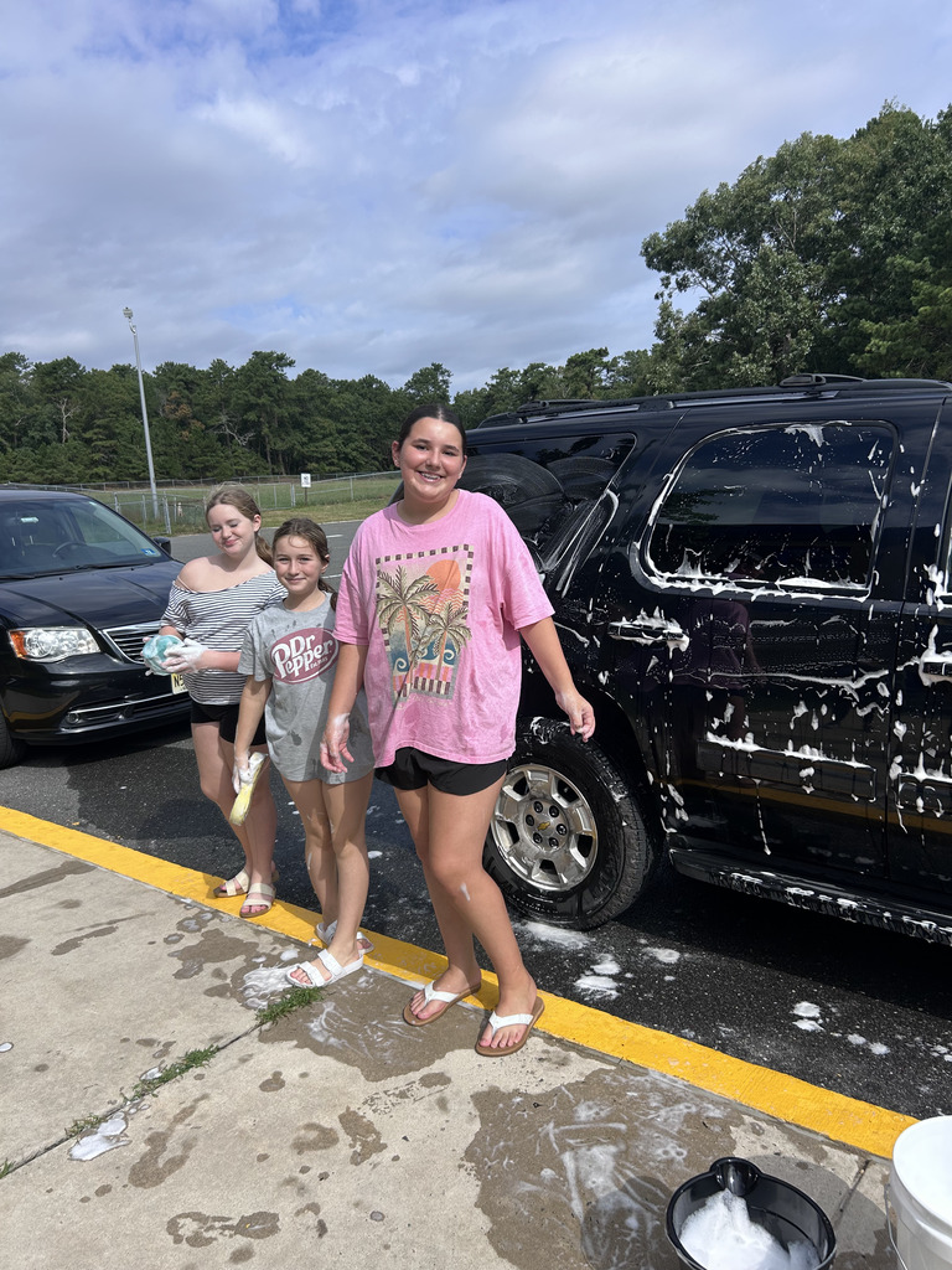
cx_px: 476
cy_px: 635
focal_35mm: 26
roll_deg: +4.3
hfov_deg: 53.1
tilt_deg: -10.2
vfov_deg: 67.3
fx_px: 953
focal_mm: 5.7
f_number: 1.5
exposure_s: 1/4630
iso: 50
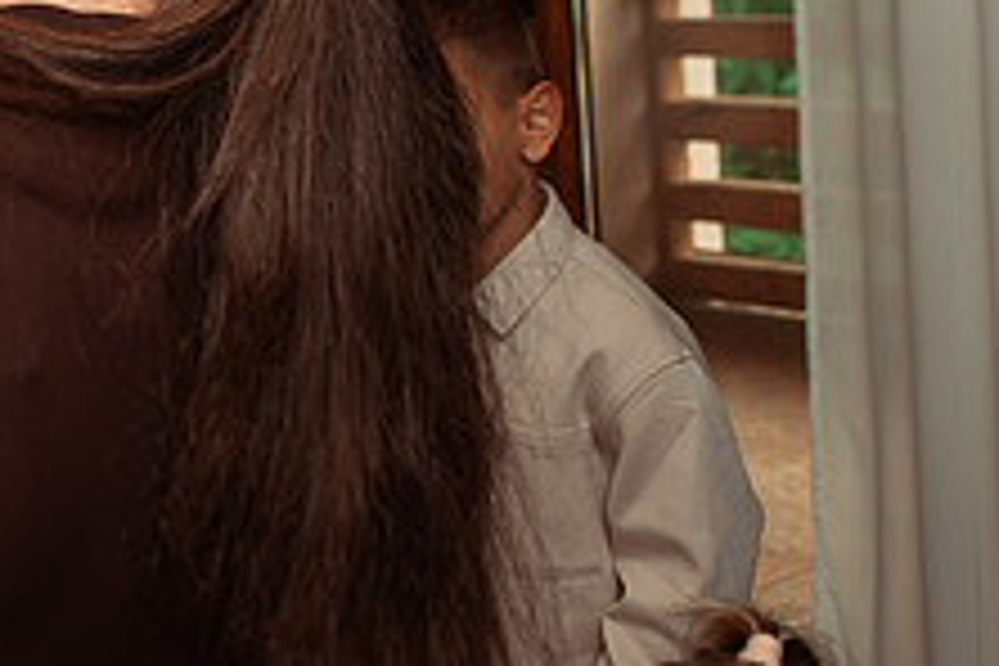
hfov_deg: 23.3
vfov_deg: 17.0
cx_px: -230
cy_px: 52
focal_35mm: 79
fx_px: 2192
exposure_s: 1/250
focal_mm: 24
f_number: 3.5
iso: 500
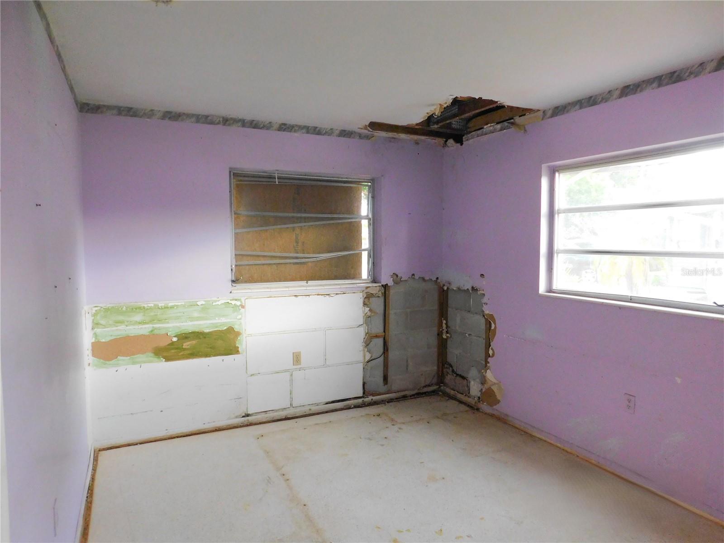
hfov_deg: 73.9
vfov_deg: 58.9
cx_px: 362
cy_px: 272
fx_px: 481
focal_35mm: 23
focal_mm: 4
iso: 400
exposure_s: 1/15
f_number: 3
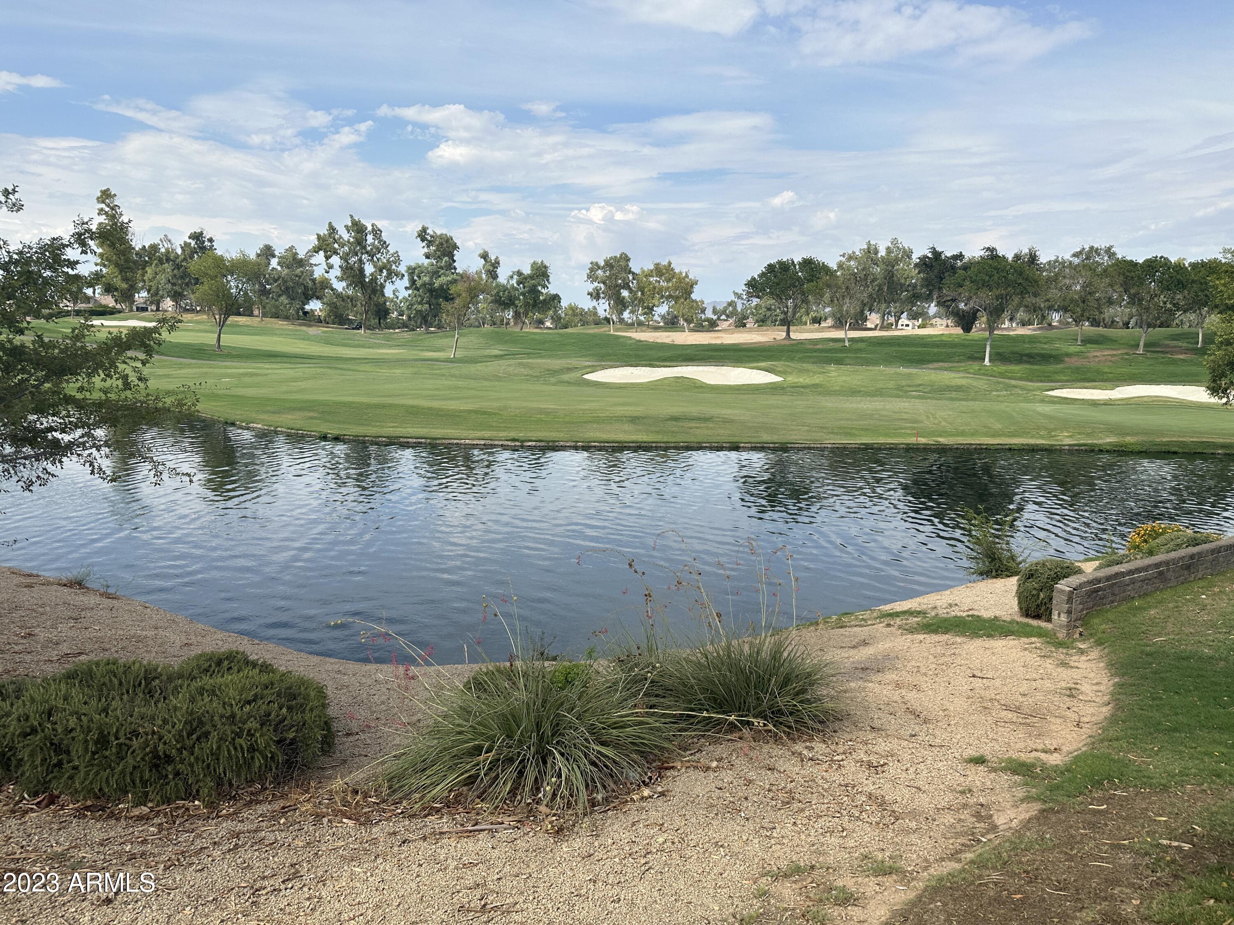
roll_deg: -0.2
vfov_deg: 56.8
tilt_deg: -9.3
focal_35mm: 24
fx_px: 856
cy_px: 462
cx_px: 617
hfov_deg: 71.6
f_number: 1.78
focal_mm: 6.86
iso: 80
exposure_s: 1/4545
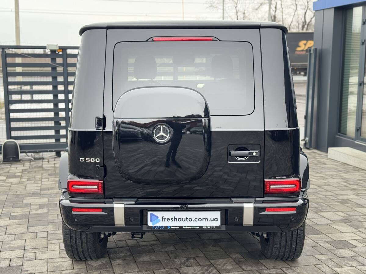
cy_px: 137
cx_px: 183
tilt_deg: -8.7
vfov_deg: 30.3
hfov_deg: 39.7
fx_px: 508
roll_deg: +0.3
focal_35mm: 48
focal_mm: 6.76
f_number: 1.78
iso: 64
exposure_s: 1/150
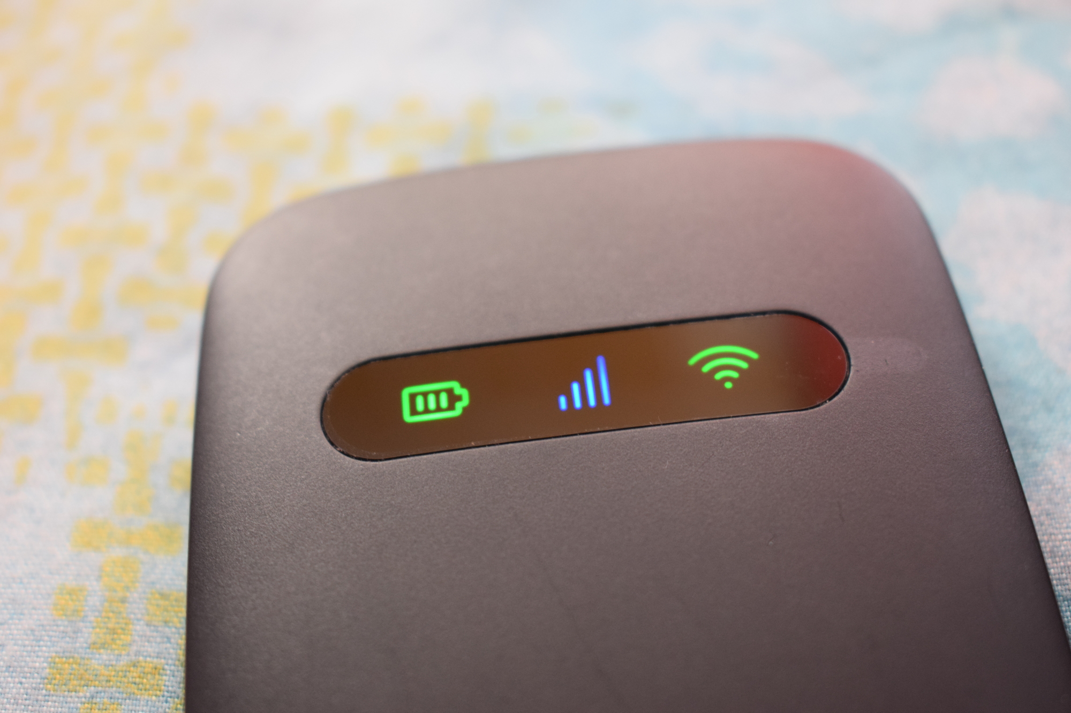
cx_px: 536
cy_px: 356
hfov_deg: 33.4
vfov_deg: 22.6
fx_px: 1785
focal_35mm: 60
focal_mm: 40
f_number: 5
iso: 1100
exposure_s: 1/60
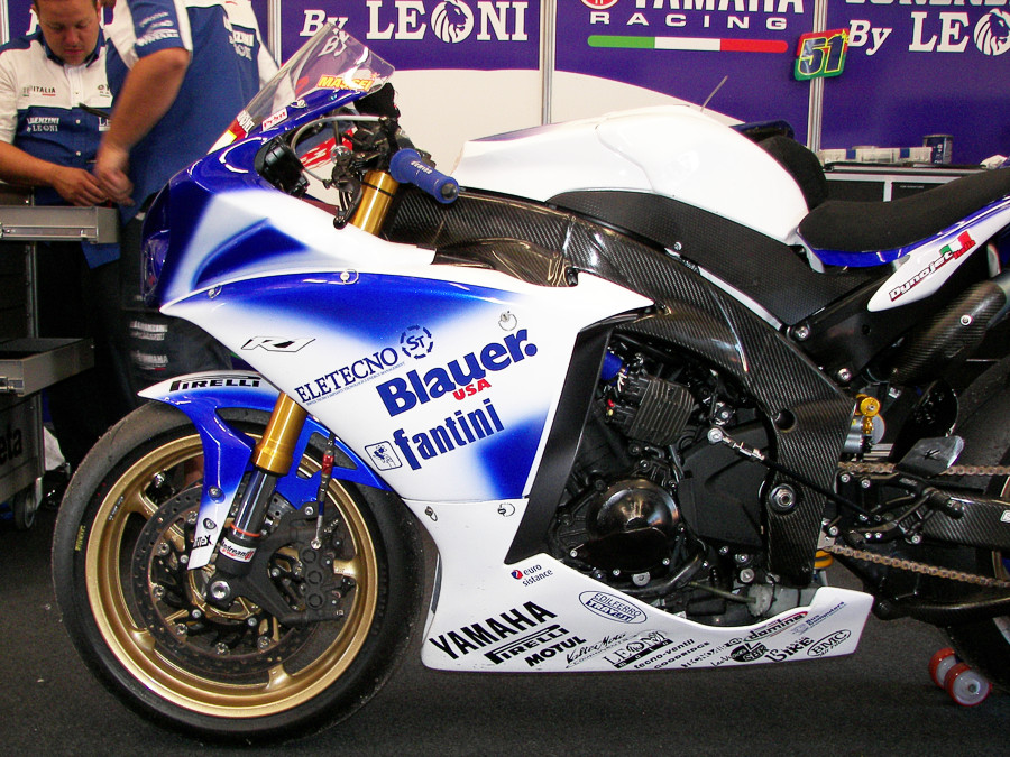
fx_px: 1196
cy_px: 378
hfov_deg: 45.8
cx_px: 505
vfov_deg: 35.1
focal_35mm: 41
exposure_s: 1/30
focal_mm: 6.8
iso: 100
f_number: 2.8
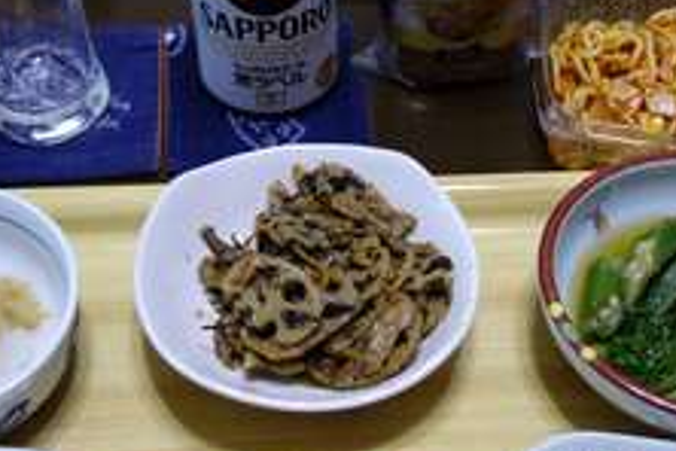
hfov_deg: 31.9
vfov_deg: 21.5
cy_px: 273
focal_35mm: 63
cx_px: 384
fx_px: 1183
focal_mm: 10.4
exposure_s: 1/30
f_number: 1.8
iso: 320
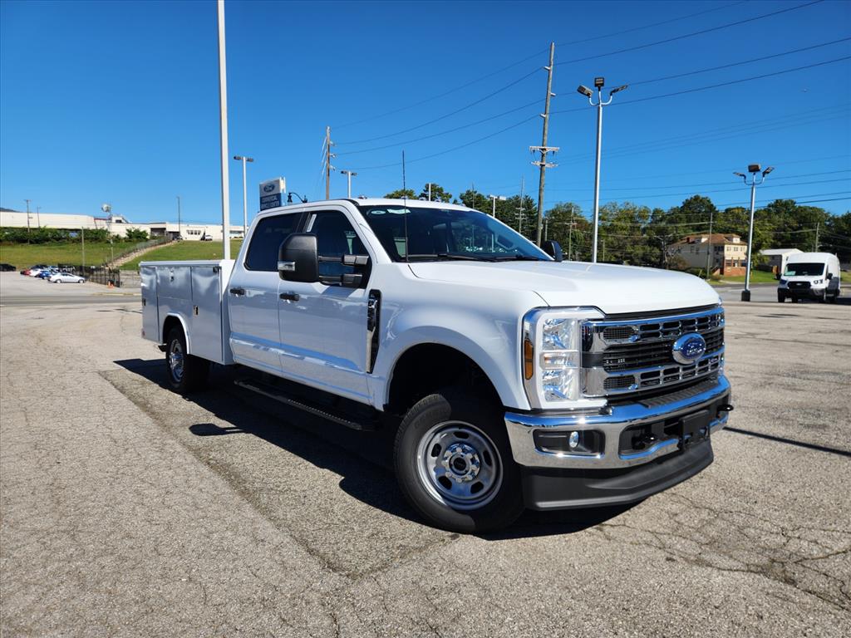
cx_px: 426
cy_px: 319
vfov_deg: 58.9
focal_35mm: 23
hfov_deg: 73.9
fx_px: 565
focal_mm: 5.4
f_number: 1.8
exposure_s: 1/2204
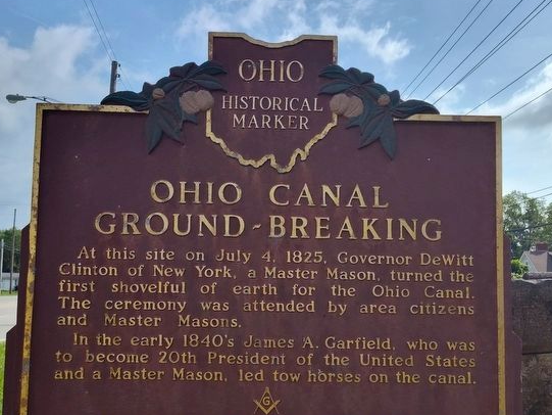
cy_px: 259
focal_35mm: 34
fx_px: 542
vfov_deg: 41.5
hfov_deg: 53.9
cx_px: 278
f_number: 1.8
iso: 100
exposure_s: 1/2247
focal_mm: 5.56
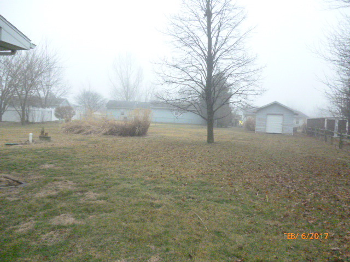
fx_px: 283
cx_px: 175
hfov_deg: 63.4
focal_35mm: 28
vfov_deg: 49.7
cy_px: 131
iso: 800
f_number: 9
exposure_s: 1/80
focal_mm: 5
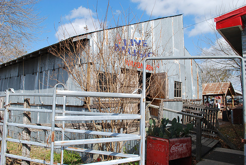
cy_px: 82
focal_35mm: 27
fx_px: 185
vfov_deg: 48.0
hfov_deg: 67.3
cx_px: 123
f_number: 8
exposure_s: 1/250
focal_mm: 18
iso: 100
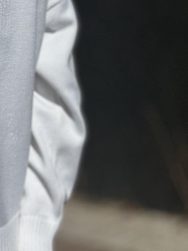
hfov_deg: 10.7
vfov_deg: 14.6
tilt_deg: -13.0
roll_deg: +0.2
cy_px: 122
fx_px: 978
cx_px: -61
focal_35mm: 135
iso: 100
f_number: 1.78
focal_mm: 6.86
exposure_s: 1/71429
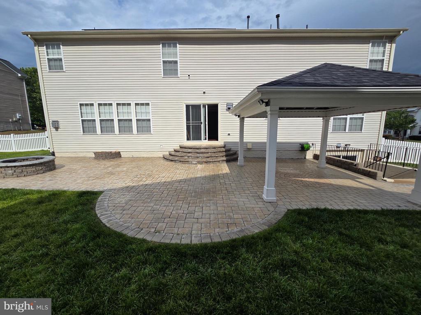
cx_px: 210
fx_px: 158
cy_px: 158
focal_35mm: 13
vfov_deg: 89.9
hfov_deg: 106.2
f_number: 2.2
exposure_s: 1/3134
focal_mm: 2.2
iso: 50
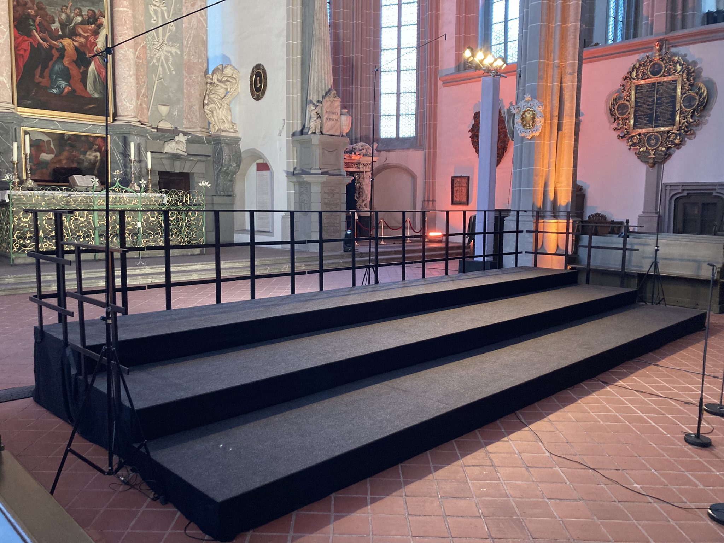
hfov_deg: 63.4
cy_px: 272
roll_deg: -0.7
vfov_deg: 49.7
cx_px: 362
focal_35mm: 28
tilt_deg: -5.3
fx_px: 586
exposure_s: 1/25
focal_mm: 3.99
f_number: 1.8
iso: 320
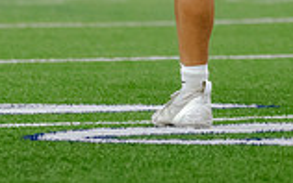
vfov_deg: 1.7
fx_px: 6065
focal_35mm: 759
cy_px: -188
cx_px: 189
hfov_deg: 2.8
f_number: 2.8
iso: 2500
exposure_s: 1/1250
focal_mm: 115
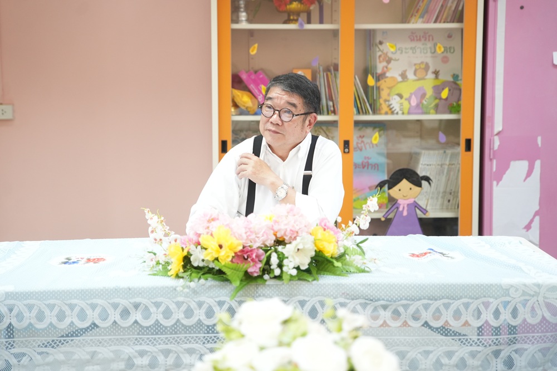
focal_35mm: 70
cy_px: 186
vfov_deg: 19.4
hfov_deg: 28.9
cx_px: 278
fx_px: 1083
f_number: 2.8
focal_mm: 70
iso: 2000
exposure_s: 1/160
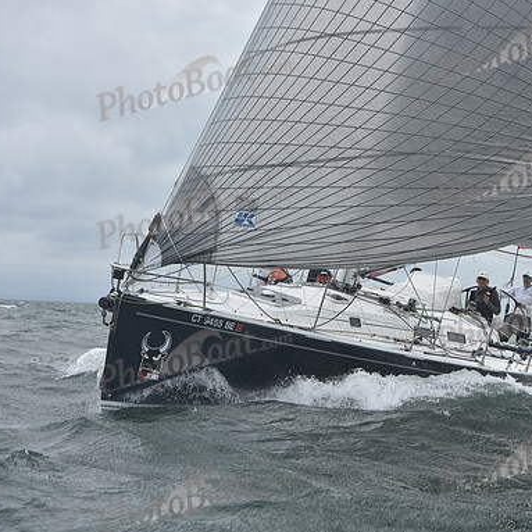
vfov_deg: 19.3
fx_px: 1565
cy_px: 266
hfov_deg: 19.2
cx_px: 365
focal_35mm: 90
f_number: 5
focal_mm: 70
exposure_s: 1/1250
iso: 200
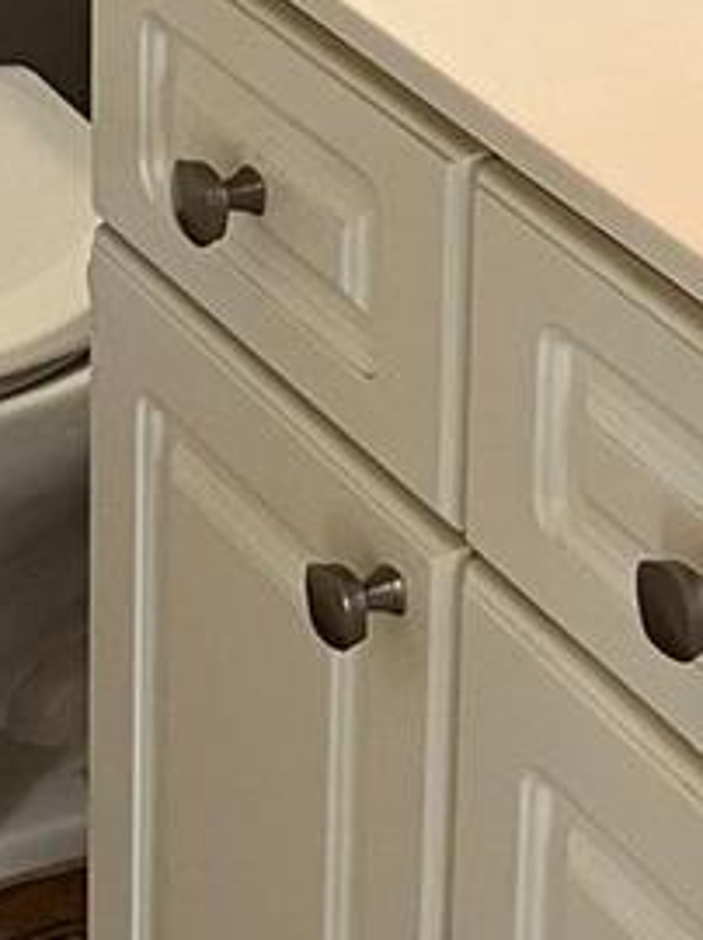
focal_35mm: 148
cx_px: -129
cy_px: -592
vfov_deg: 12.5
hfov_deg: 9.9
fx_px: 4014
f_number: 1.5
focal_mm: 5.7
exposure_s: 1/60
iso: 100
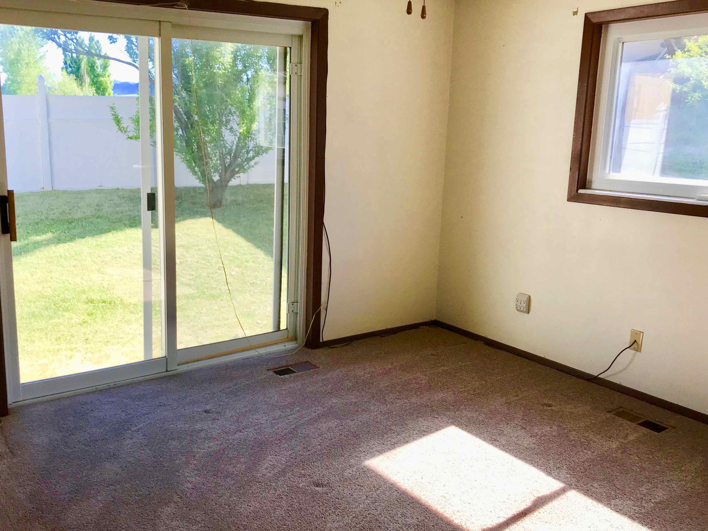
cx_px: 318
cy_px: 264
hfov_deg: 55.2
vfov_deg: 42.9
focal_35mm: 33
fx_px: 675
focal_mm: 3.99
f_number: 1.8
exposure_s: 1/384
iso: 20
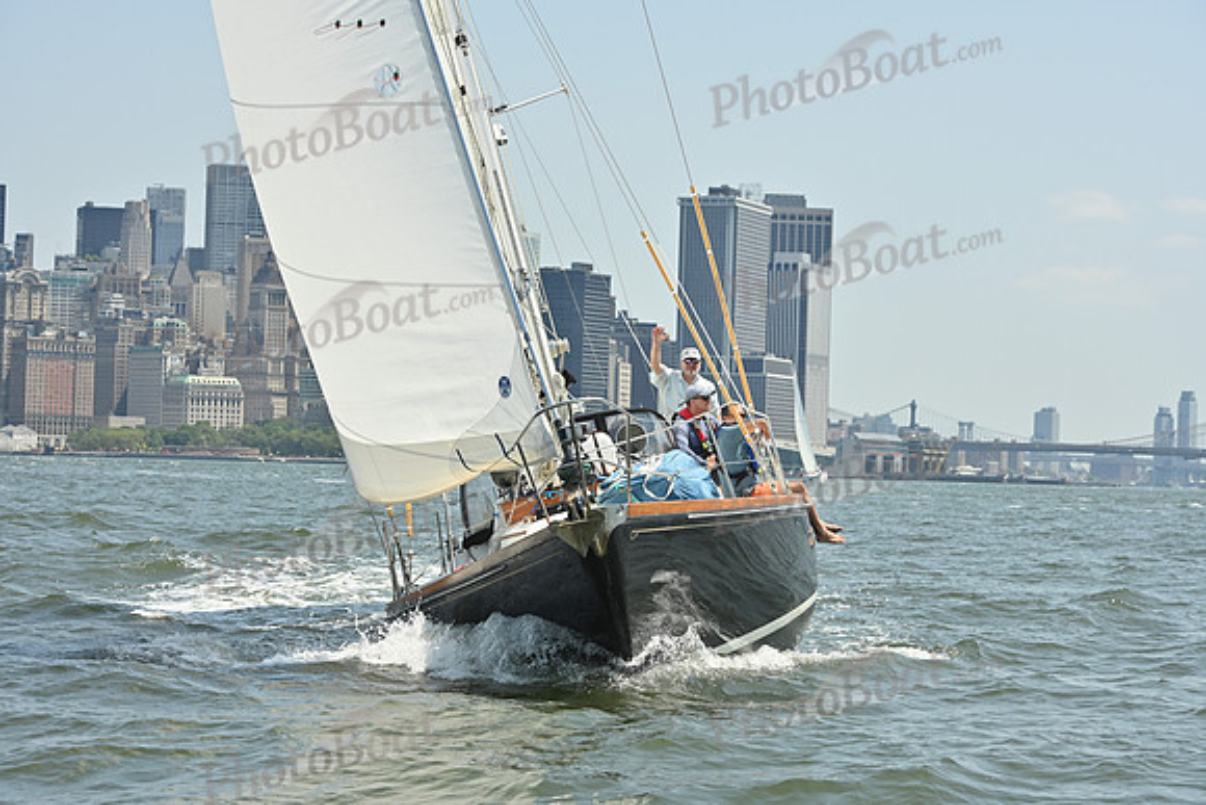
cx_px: 603
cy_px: 402
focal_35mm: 100
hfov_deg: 20.4
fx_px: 3351
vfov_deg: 13.7
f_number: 9
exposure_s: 1/1250
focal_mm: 100
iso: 320
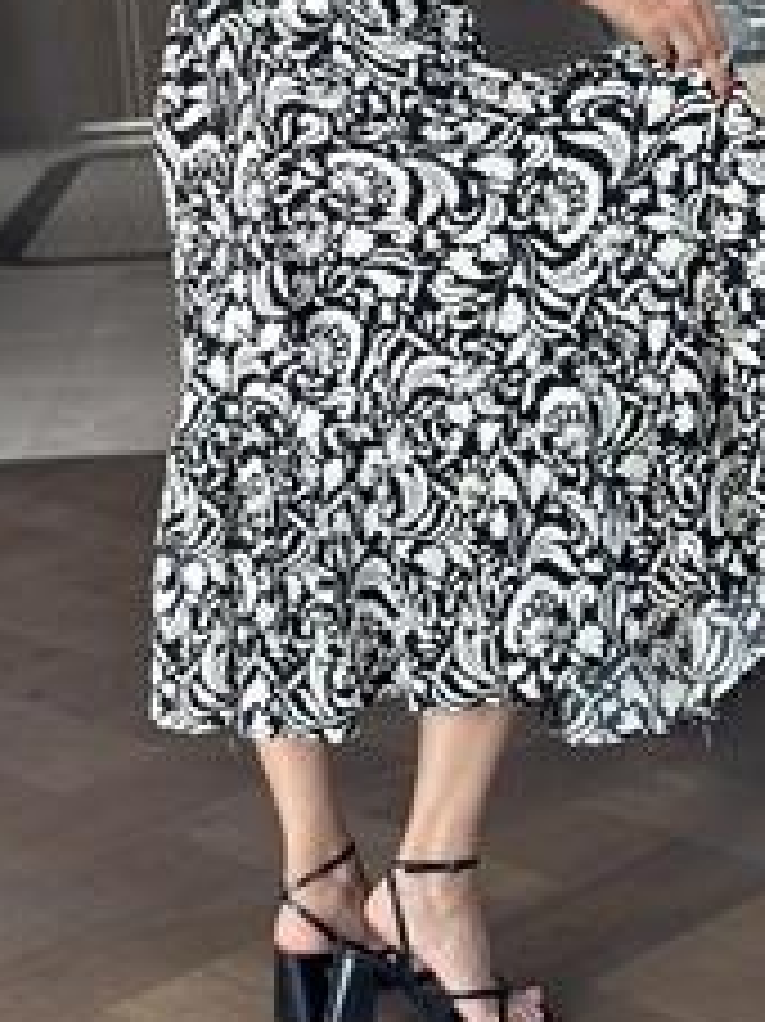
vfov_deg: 18.1
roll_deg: +3.0
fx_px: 3156
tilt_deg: -14.4
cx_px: 374
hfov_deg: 13.8
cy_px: 99
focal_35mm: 107
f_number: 1.78
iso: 125
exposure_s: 1/100
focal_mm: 6.86
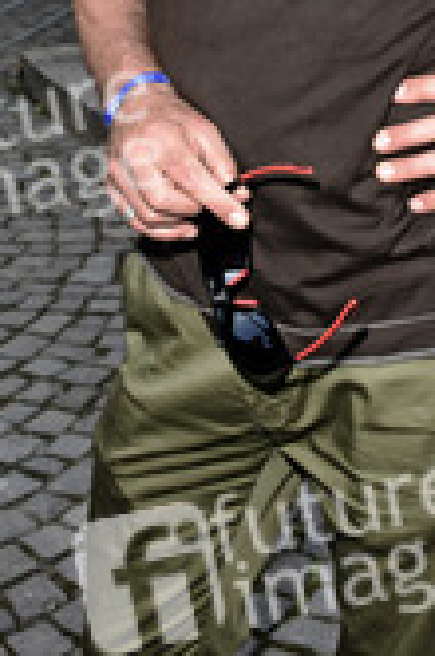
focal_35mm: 87
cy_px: -32
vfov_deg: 22.3
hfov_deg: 15.5
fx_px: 1583
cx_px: 392
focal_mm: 24
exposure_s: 1/160
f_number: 6.3
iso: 800
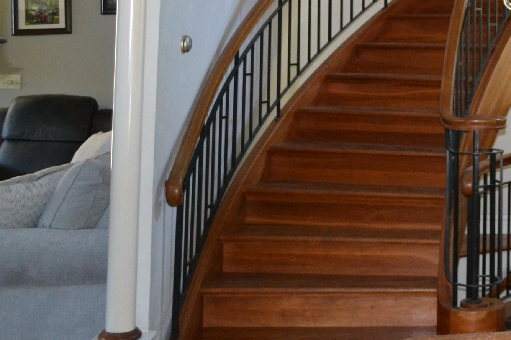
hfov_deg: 25.0
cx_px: 541
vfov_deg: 17.3
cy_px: -41
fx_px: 1079
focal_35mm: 76
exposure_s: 1/60
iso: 1800
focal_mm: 22
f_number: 3.8
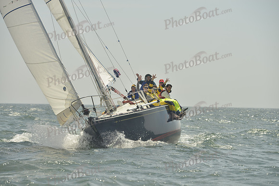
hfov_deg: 13.2
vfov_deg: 8.9
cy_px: 93
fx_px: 1201
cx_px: 140
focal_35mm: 155
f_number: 7.1
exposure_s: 1/1250
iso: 200
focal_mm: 155
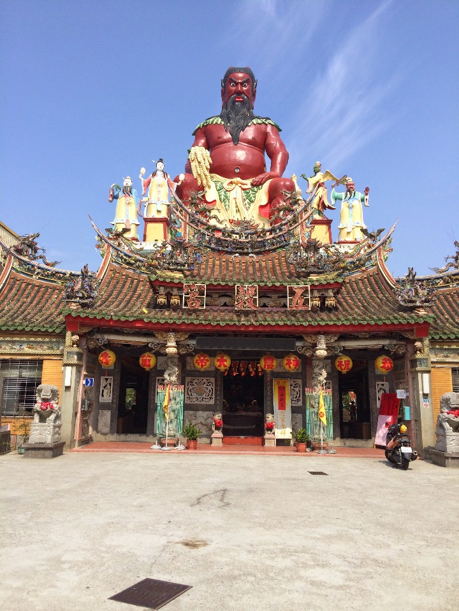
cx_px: 230
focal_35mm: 30
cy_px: 306
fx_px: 530
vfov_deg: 60.0
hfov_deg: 46.8
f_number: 2.2
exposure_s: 1/2053
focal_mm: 4.12
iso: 32
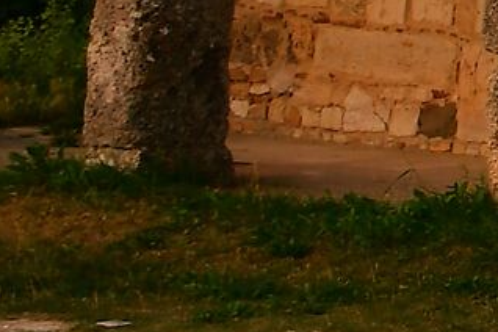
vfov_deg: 4.8
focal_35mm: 272
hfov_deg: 6.9
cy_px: -630
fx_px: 3762
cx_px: 1450
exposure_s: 1/80
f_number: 4.5
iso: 100
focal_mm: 24
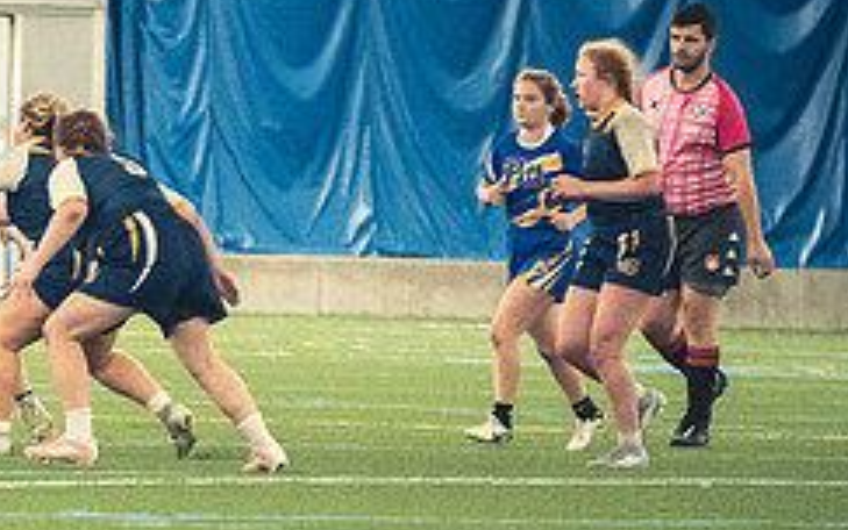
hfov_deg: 2.9
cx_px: -70
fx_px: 16829
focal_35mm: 728
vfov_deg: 1.8
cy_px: 453
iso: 12800
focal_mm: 200
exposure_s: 1/500
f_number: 2.8
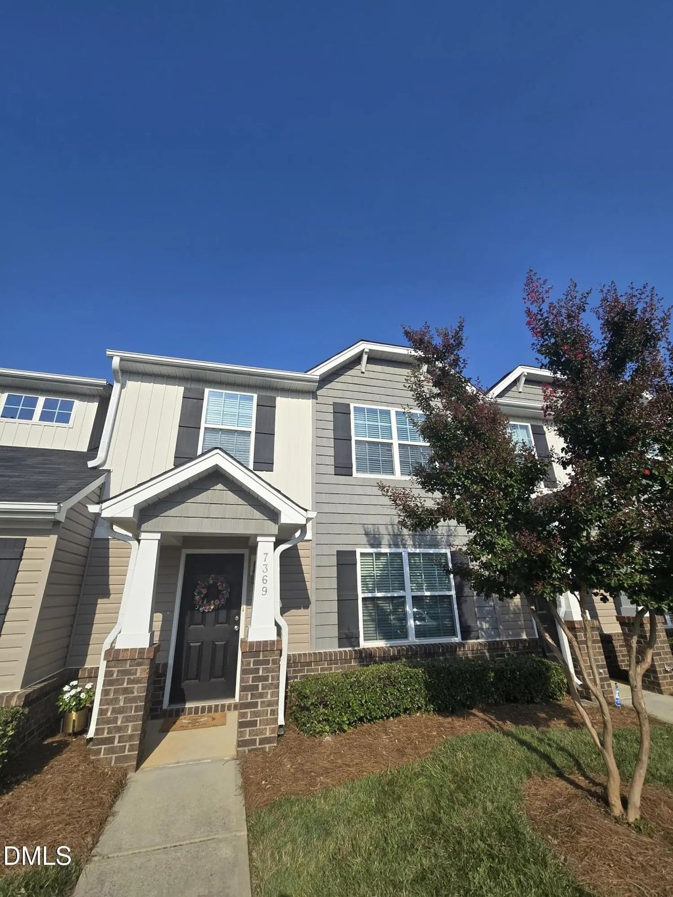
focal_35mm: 13
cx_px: 336
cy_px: 448
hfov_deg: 89.9
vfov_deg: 106.2
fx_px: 337
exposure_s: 1/2593
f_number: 2.2
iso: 50
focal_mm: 2.2
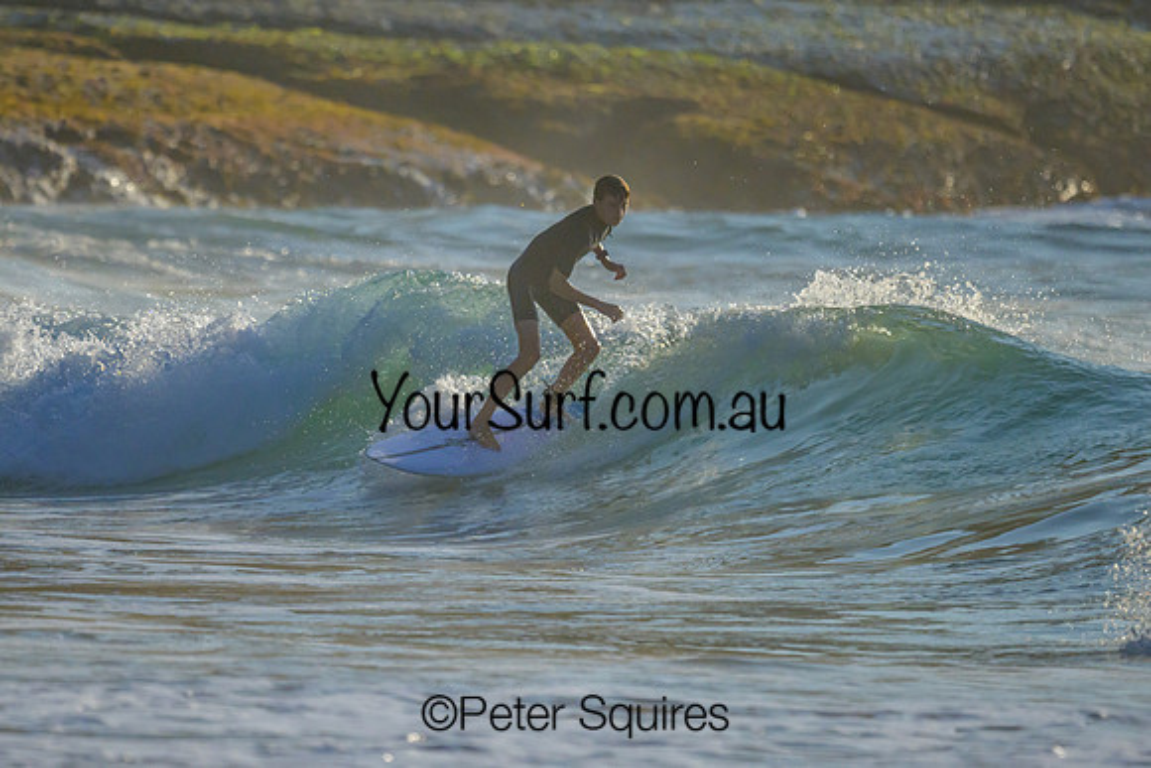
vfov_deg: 1.3
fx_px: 35123
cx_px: 599
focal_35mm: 1098
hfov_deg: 1.9
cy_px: 322
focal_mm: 800
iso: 1800
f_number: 6.3
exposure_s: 1/2000
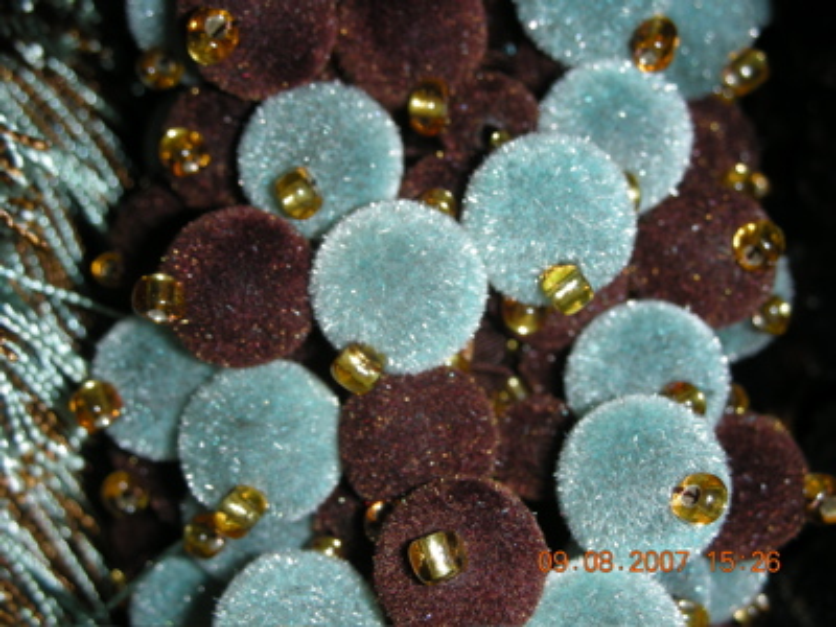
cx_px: 418
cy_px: 314
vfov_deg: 24.0
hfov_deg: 31.7
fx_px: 1473
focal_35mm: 61
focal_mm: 10.1
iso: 50
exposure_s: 1/120
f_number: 10.5
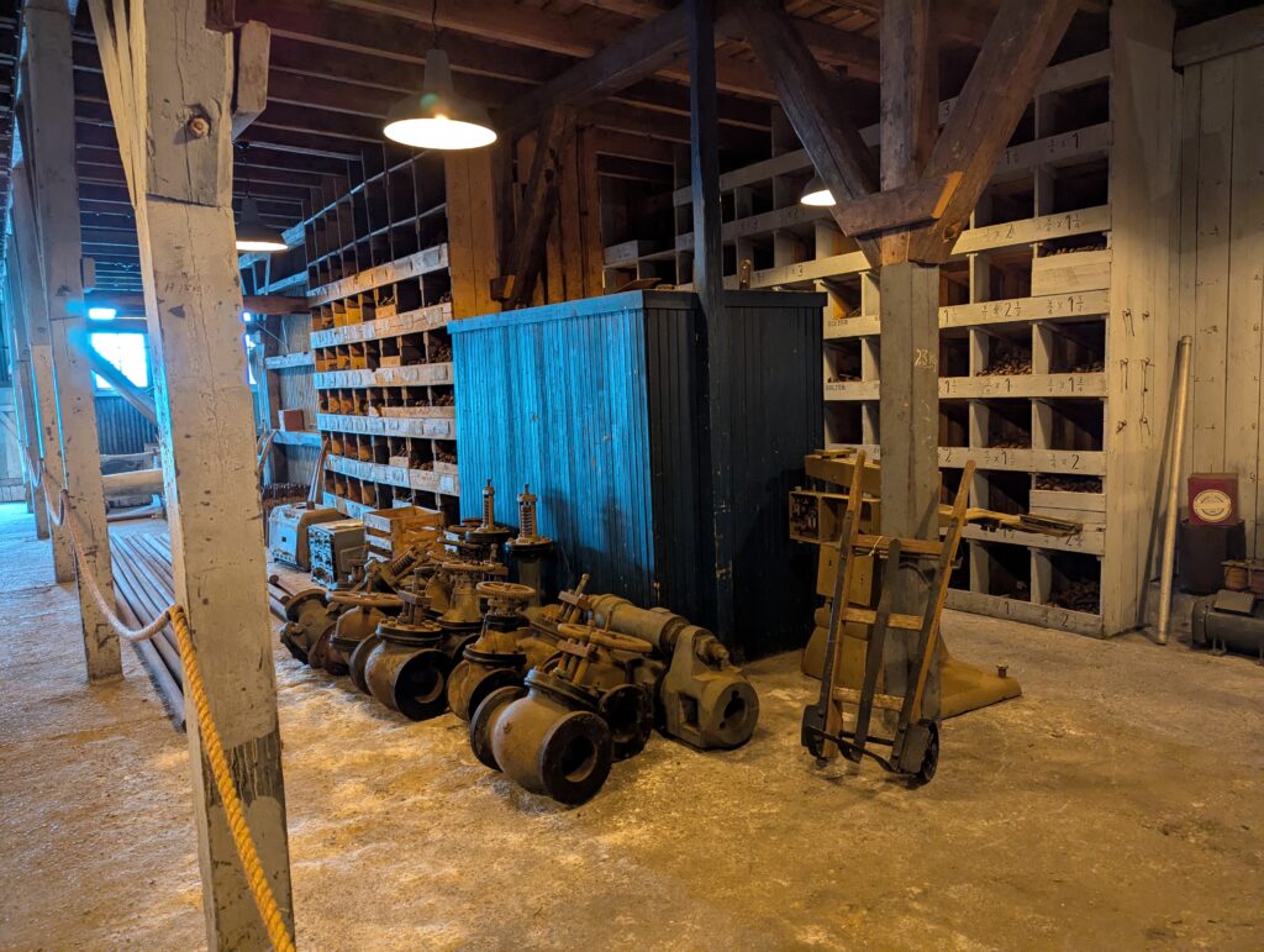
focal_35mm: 24
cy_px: 476
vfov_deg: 56.9
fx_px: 878
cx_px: 632
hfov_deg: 71.5
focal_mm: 6.81
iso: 423
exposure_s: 1/52
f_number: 1.85
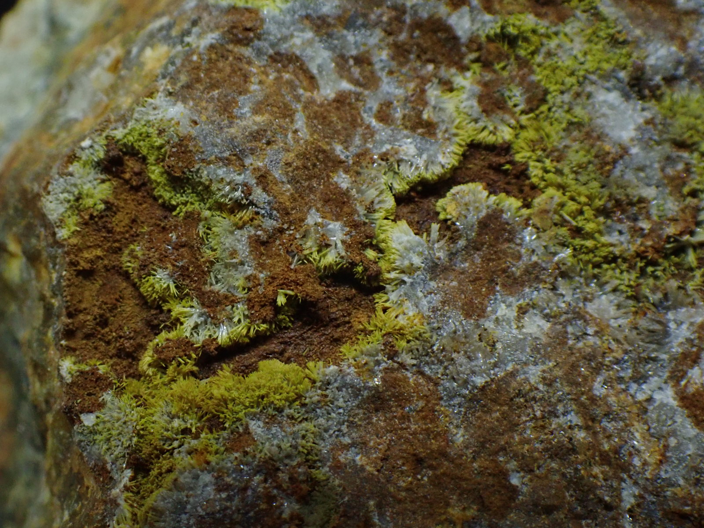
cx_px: 352
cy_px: 264
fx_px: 2034
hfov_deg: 19.6
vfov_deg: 14.8
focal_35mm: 100
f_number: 6.3
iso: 1000
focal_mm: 18
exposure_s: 1/100
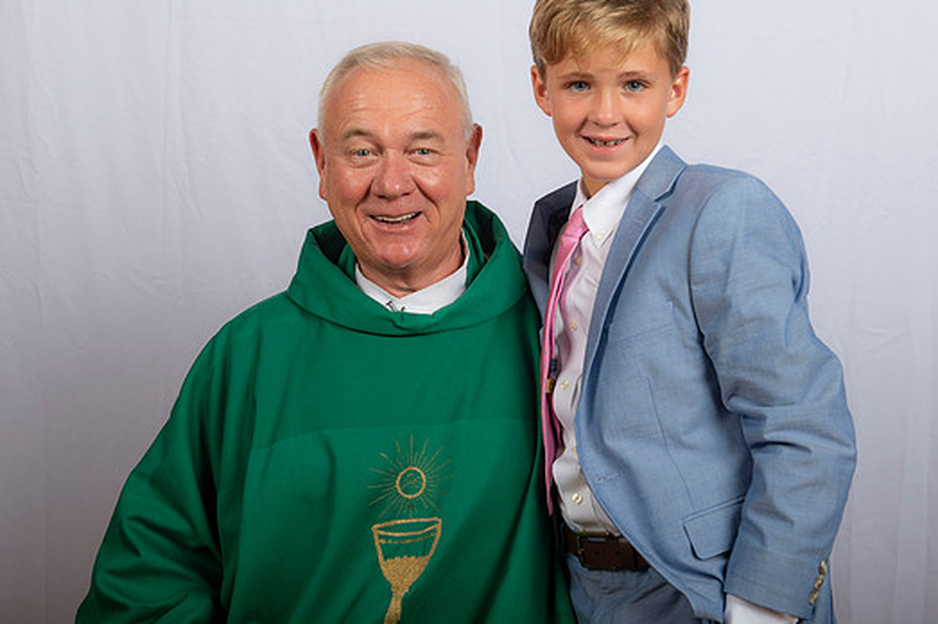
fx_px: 1588
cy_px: 282
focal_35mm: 61
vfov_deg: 22.2
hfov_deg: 32.9
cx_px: 450
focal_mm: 55
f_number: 8
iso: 320
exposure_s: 1/200
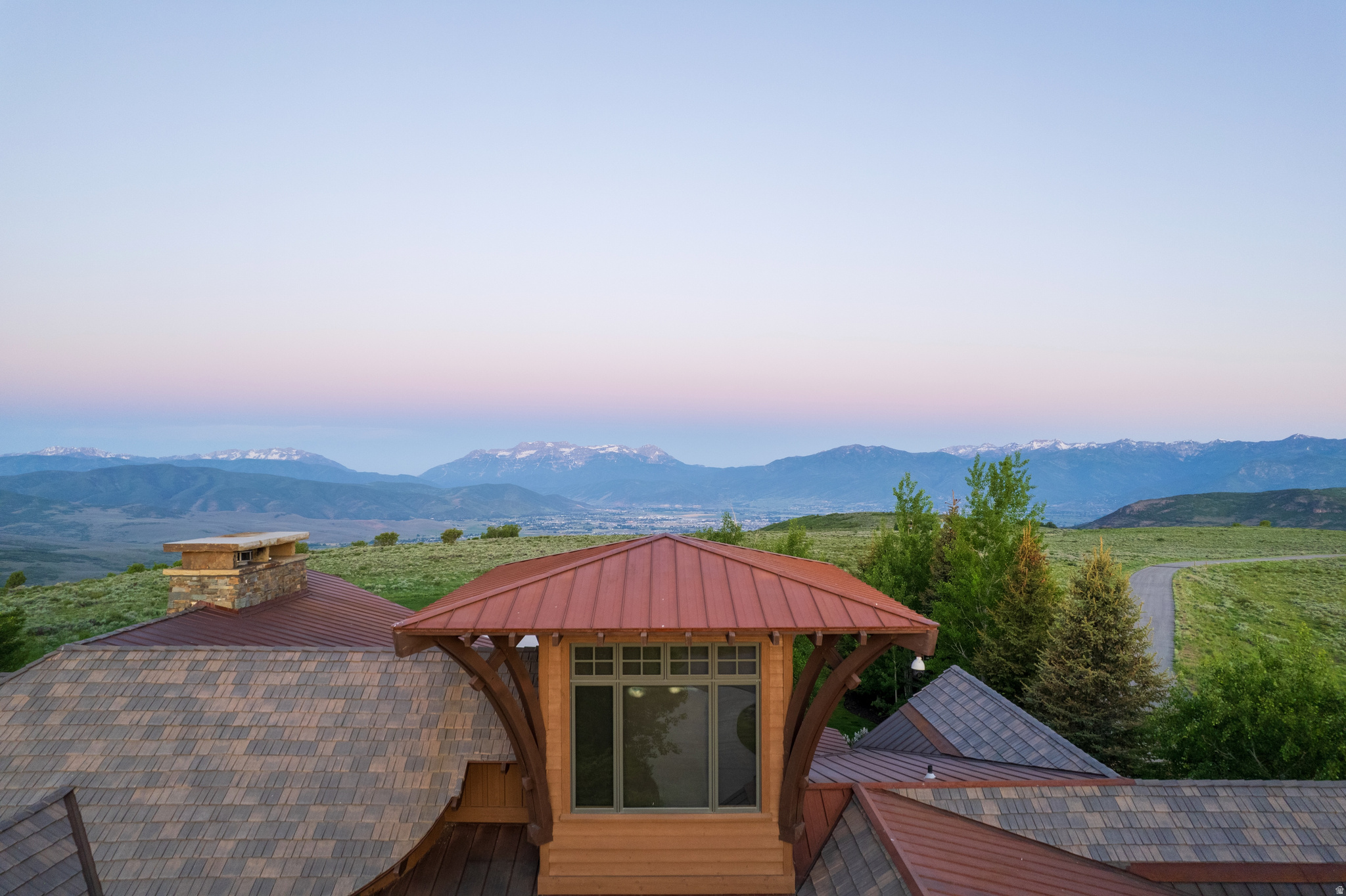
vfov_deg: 57.2
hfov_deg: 78.6
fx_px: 822
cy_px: 448
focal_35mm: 22
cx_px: 673
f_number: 2.8
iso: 100
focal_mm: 8.38
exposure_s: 1/40
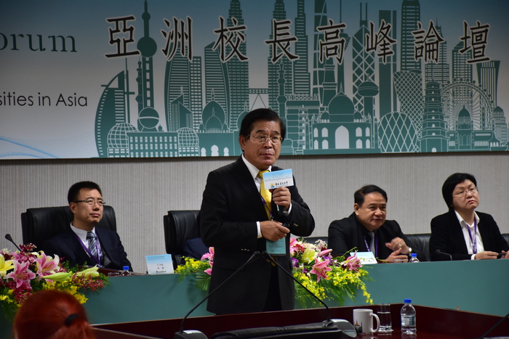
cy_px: 170
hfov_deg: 14.4
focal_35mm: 142
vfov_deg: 9.6
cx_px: 254
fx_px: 2015
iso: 800
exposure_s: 1/50
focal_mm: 95
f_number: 5.3
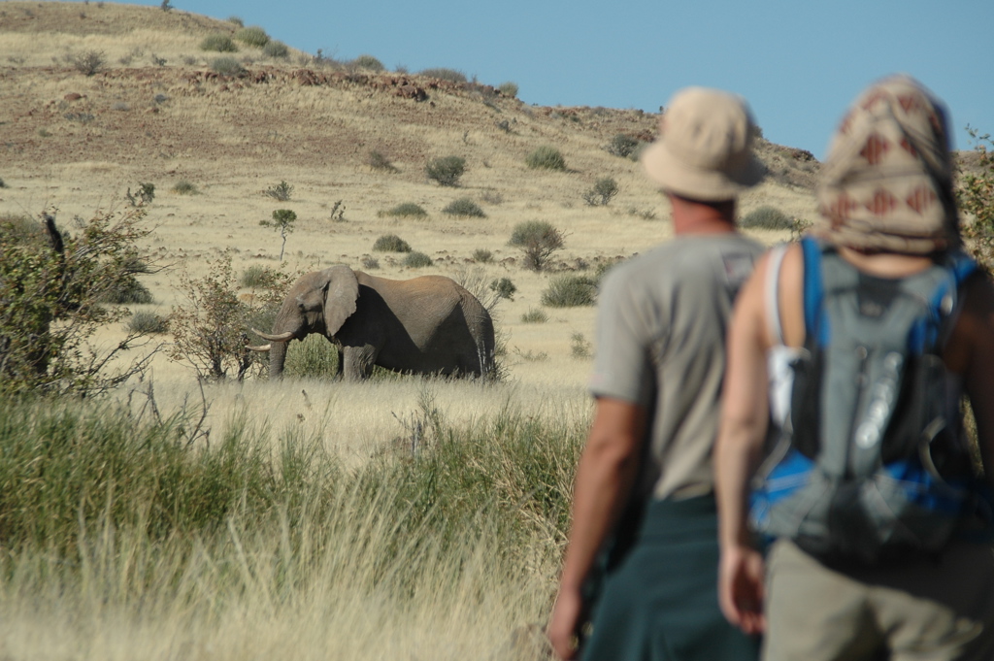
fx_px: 7656
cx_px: 497
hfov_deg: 7.4
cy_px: 330
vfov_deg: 4.9
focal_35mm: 278
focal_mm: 185
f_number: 7.1
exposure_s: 1/800
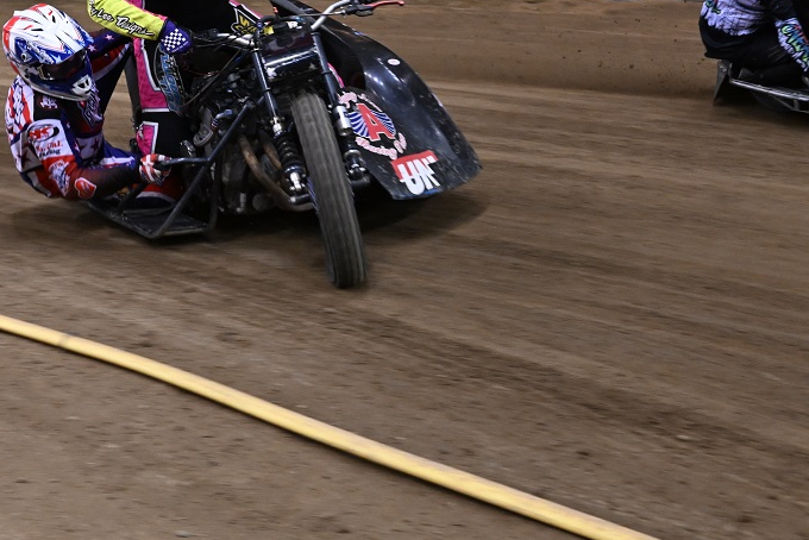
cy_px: 176
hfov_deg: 28.0
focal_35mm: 72
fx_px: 1619
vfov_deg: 18.9
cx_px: 339
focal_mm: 33
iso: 3200
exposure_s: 1/200
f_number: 3.5
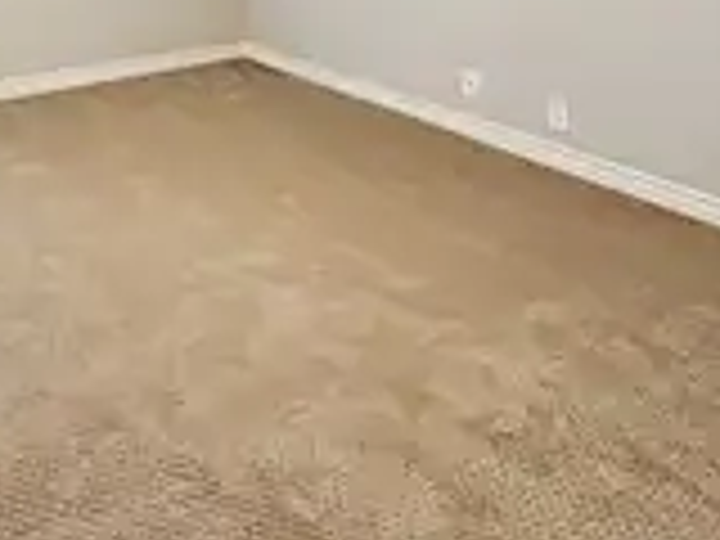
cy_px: -126
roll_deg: +0.5
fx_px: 728
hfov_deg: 46.2
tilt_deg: -1.6
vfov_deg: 32.6
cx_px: 40
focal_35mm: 35
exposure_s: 1/120
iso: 320
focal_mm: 2.22
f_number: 2.2
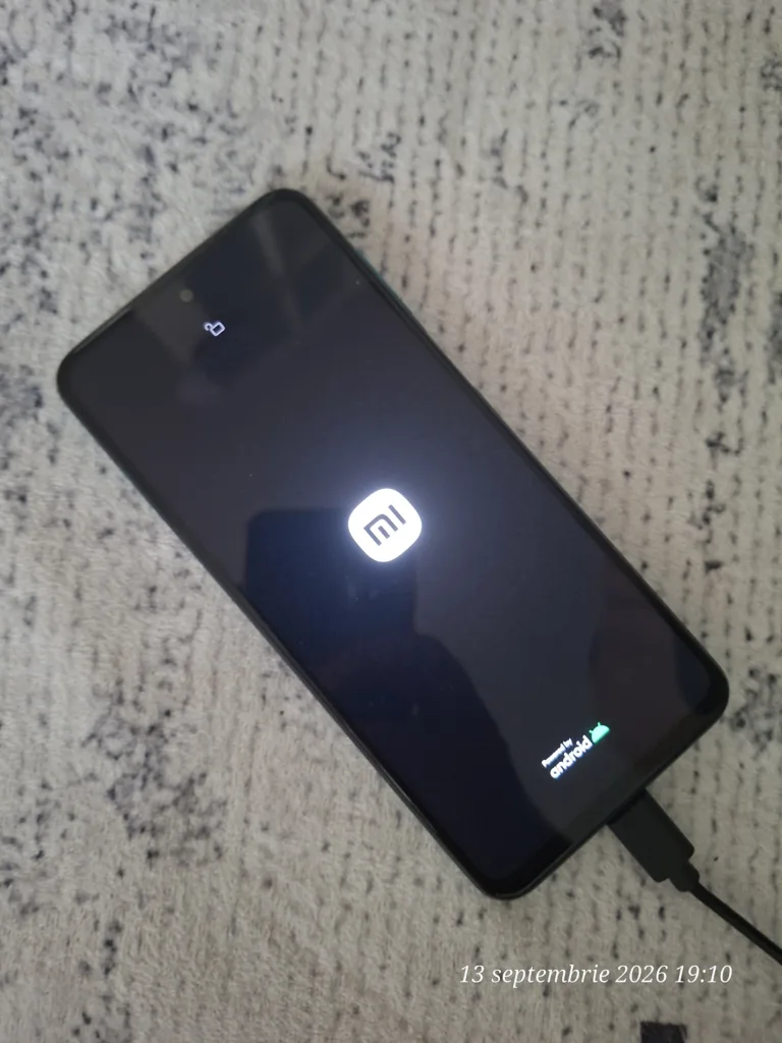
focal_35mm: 23
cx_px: 391
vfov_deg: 73.9
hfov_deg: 58.9
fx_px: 693
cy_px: 522
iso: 500
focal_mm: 5.54
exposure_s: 1/25
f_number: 1.8
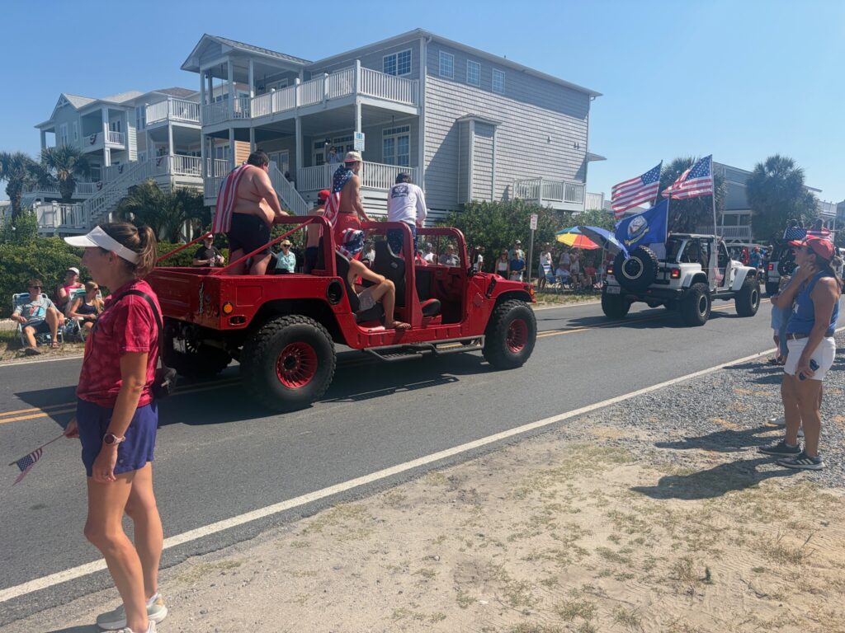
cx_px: 422
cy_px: 316
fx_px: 635
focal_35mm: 26
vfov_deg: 53.1
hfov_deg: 67.3
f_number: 1.6
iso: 50
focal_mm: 5.96
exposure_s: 1/3448
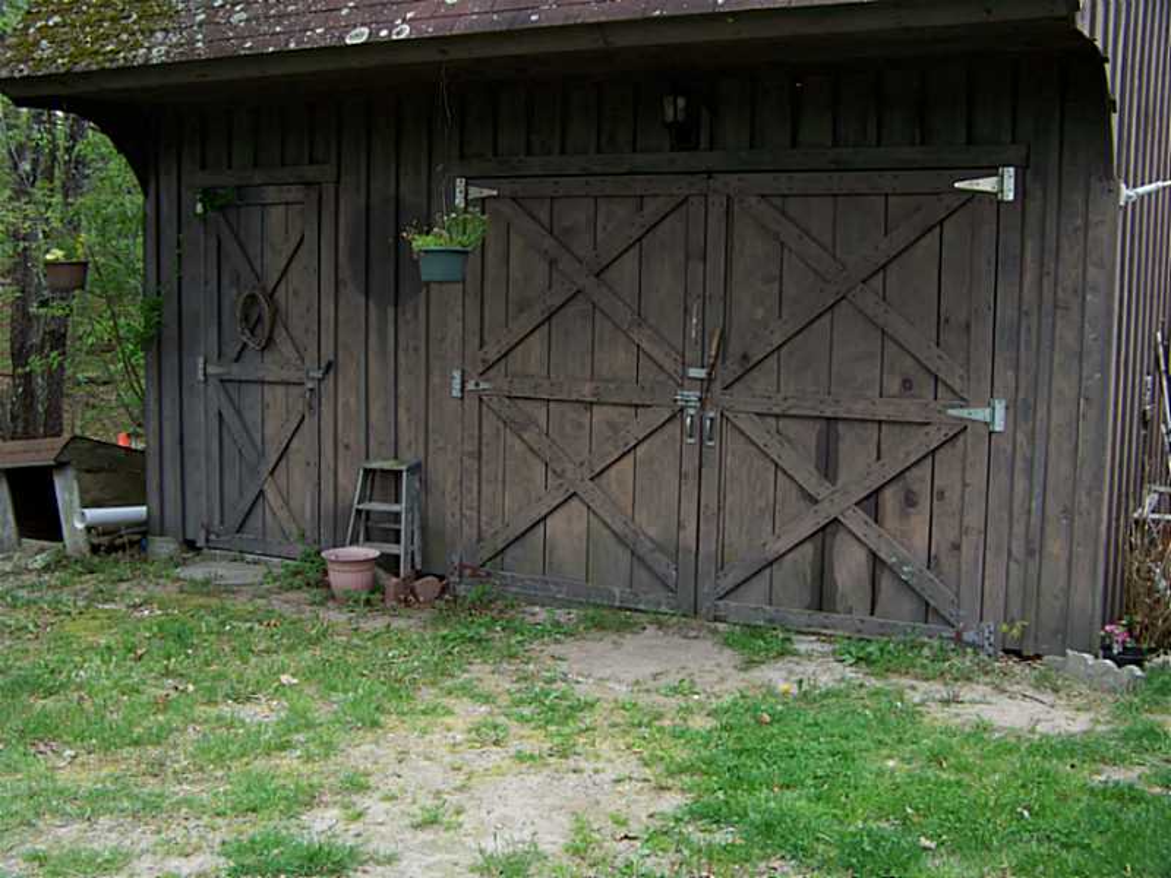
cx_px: 586
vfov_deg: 33.6
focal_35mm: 43
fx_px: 1455
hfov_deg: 43.9
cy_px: 439
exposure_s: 1/100
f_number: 2.8
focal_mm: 6.75
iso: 66
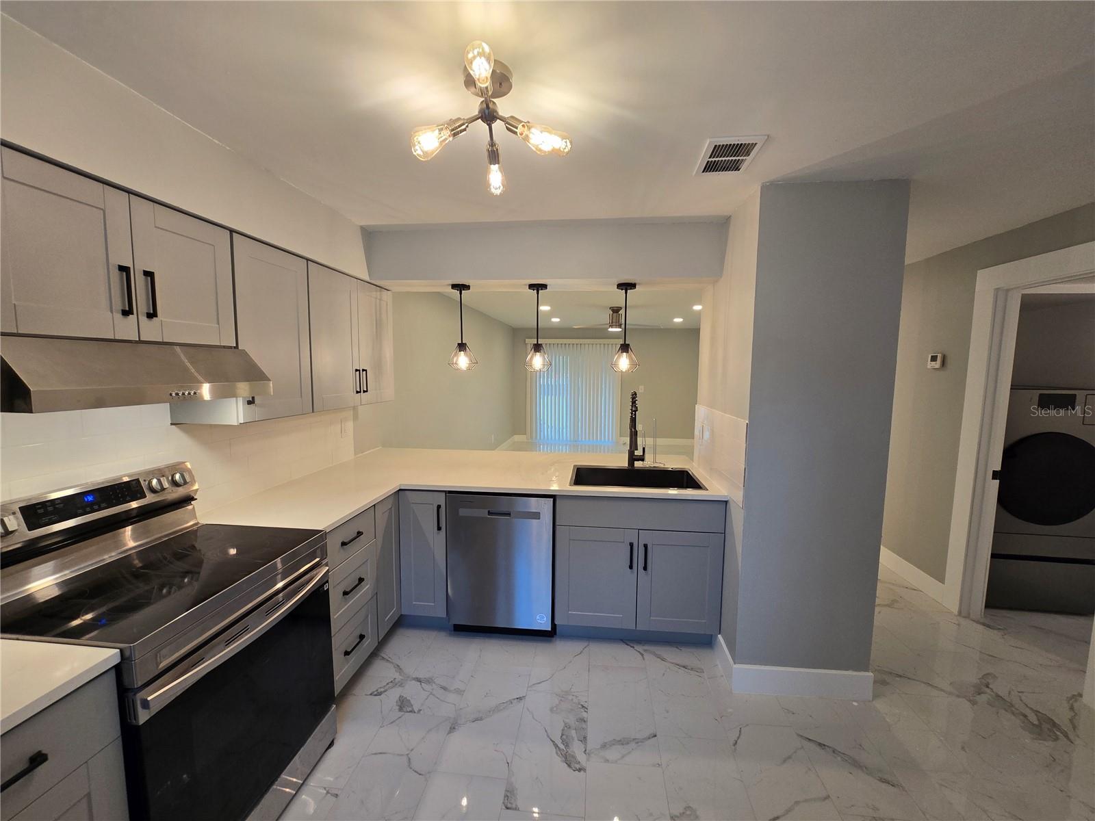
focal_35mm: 13
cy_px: 410
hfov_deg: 106.2
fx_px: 411
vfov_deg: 89.9
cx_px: 548
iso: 64
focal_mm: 2.2
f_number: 2.2
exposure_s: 1/60
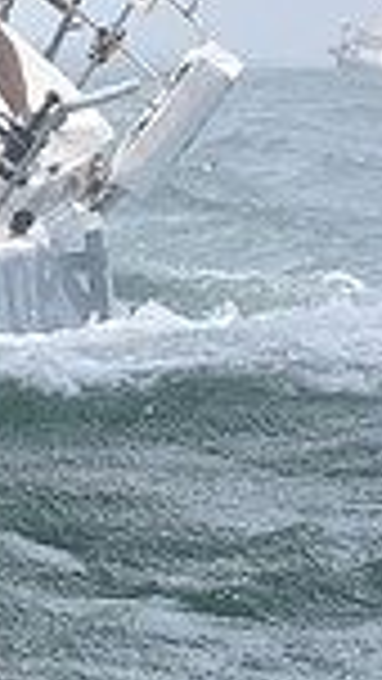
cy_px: 92
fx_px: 5075
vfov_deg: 7.6
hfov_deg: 4.1
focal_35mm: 282
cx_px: -849
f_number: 8
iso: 320
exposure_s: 1/800
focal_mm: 70
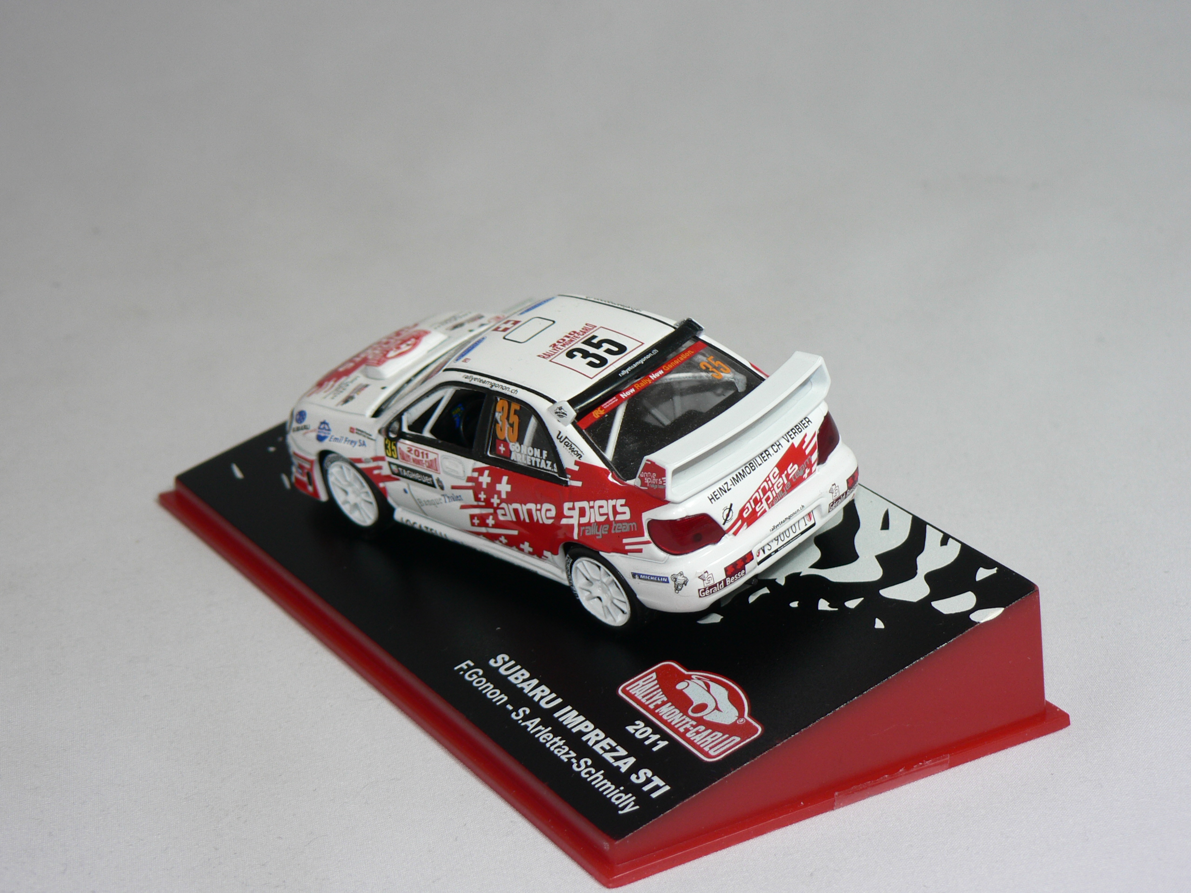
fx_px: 2993
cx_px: 596
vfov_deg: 17.0
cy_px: 446
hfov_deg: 22.5
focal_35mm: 87
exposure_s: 1/60
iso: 80
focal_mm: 14.5
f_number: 3.2
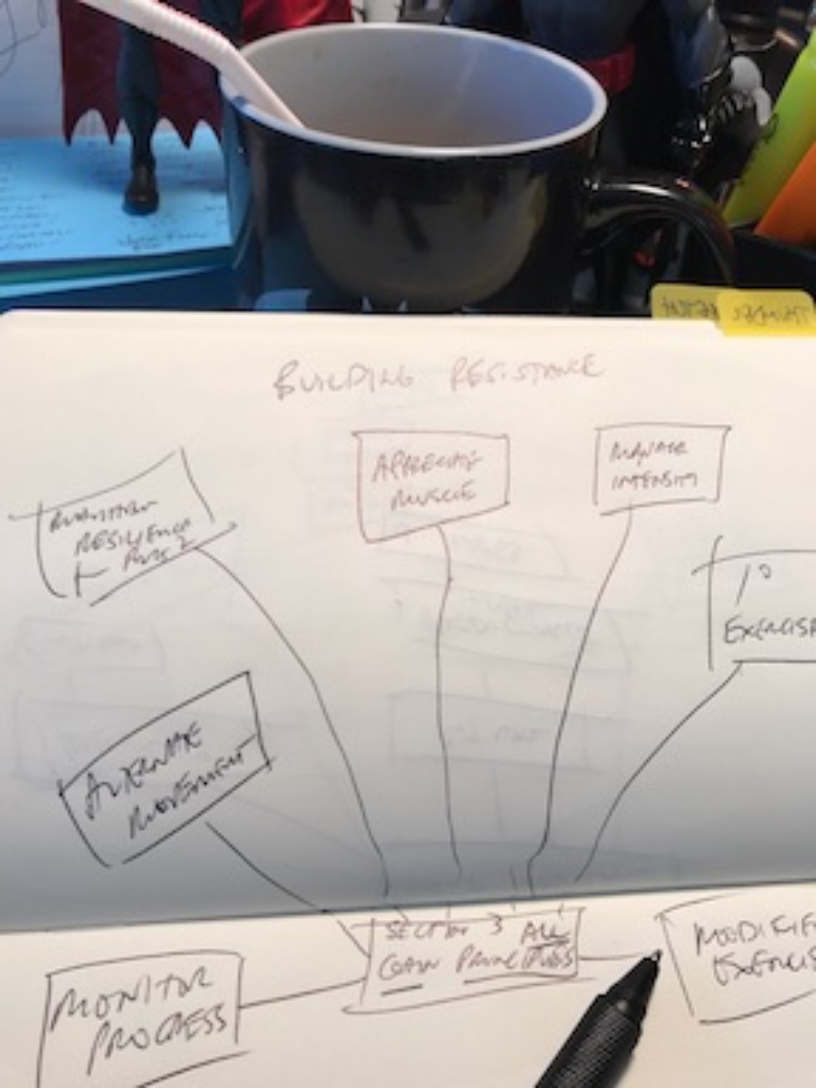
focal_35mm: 28
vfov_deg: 63.4
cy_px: 544
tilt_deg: -43.4
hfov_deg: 49.7
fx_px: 880
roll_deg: -4.3
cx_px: 408
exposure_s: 1/60
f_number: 1.8
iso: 25
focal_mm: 3.99
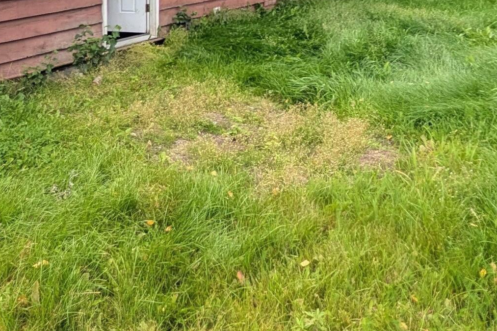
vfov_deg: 31.3
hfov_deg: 51.6
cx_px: 204
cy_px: -47
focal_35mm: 37
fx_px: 511
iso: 54
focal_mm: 2.02
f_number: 1.7
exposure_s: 1/1245
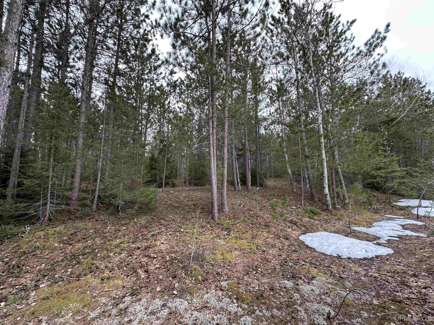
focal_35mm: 14
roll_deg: -0.6
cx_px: 217
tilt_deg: +6.3
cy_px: 162
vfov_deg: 85.7
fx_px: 176
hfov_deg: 102.1
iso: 40
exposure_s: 1/104
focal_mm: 2.22
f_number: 2.2
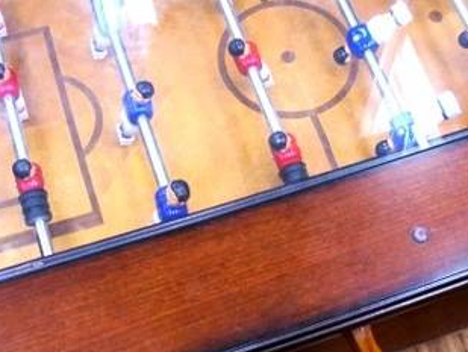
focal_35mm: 68
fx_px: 920
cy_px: 99
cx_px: 242
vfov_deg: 21.5
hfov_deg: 28.5
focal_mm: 6.3
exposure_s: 1/60
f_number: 3.1
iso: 200
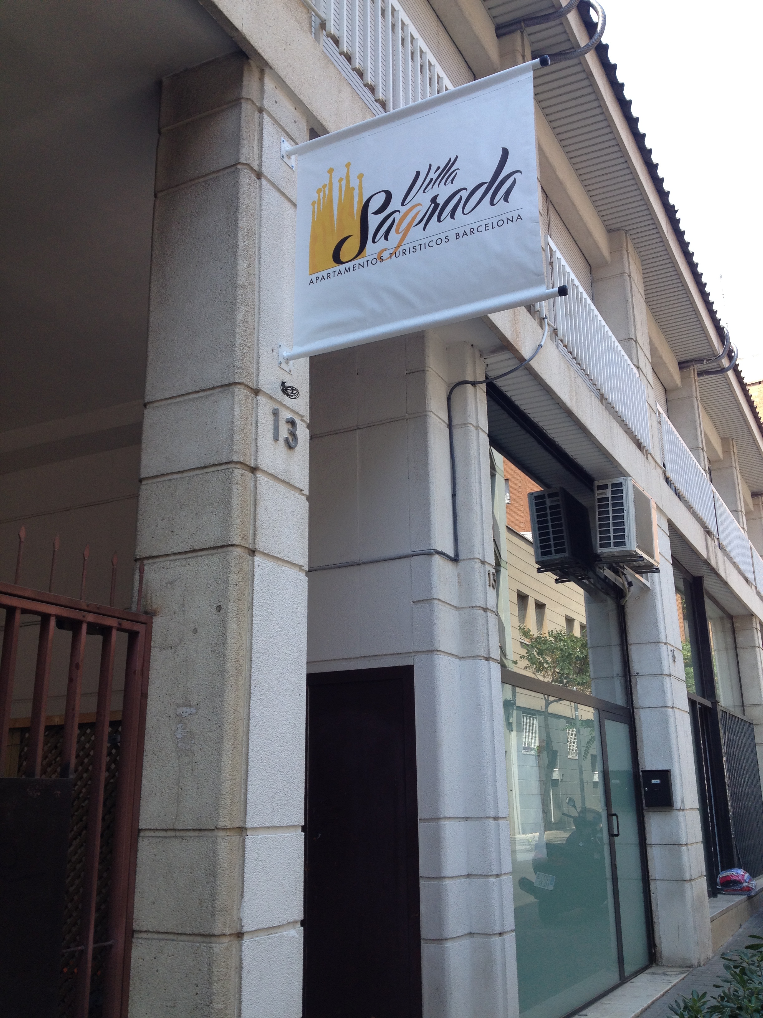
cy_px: 509
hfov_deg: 40.7
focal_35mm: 35
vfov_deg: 52.6
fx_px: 1029
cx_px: 382
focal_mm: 4.28
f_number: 2.4
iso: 50
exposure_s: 1/277
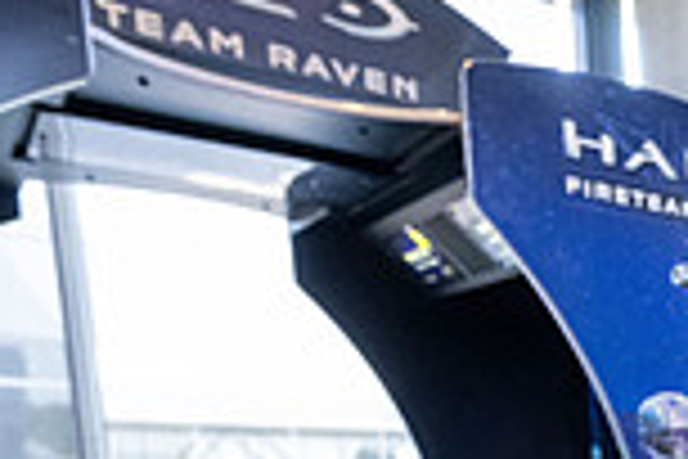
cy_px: 614
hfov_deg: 24.4
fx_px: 1013
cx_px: 1138
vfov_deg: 22.5
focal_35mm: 53
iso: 2500
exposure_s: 1/100
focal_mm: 14
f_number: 4
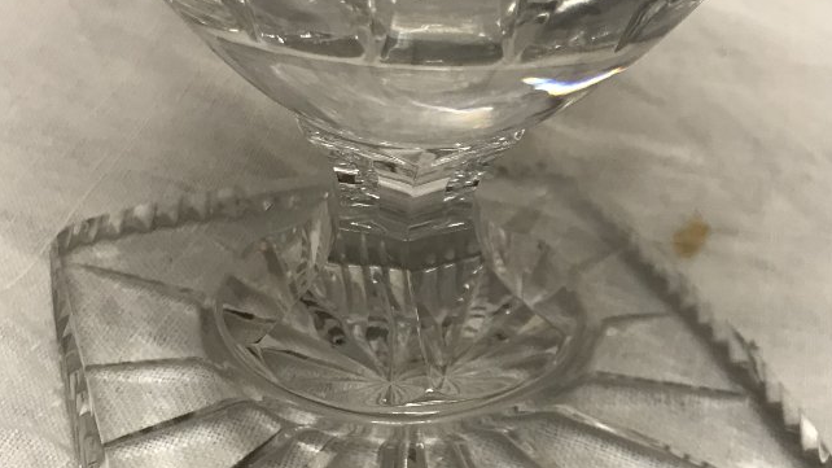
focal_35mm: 57
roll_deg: -3.5
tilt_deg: -35.0
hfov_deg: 36.6
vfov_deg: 21.0
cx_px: 413
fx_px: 1257
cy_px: 284
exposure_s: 1/17
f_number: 1.8
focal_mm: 3.99
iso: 40
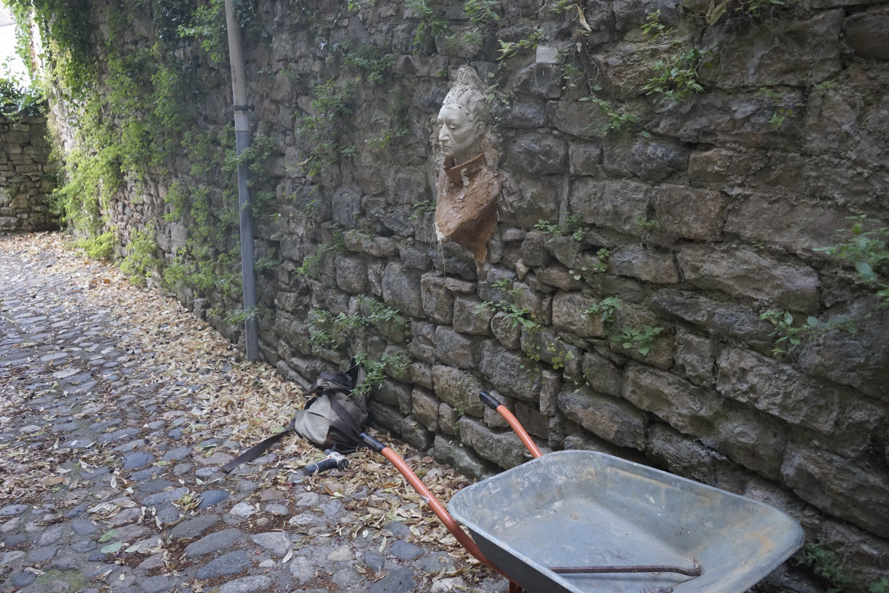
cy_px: 296
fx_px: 691
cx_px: 444
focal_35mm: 28
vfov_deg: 46.4
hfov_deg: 65.5
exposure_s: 1/160
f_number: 3.5
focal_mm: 28
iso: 2500
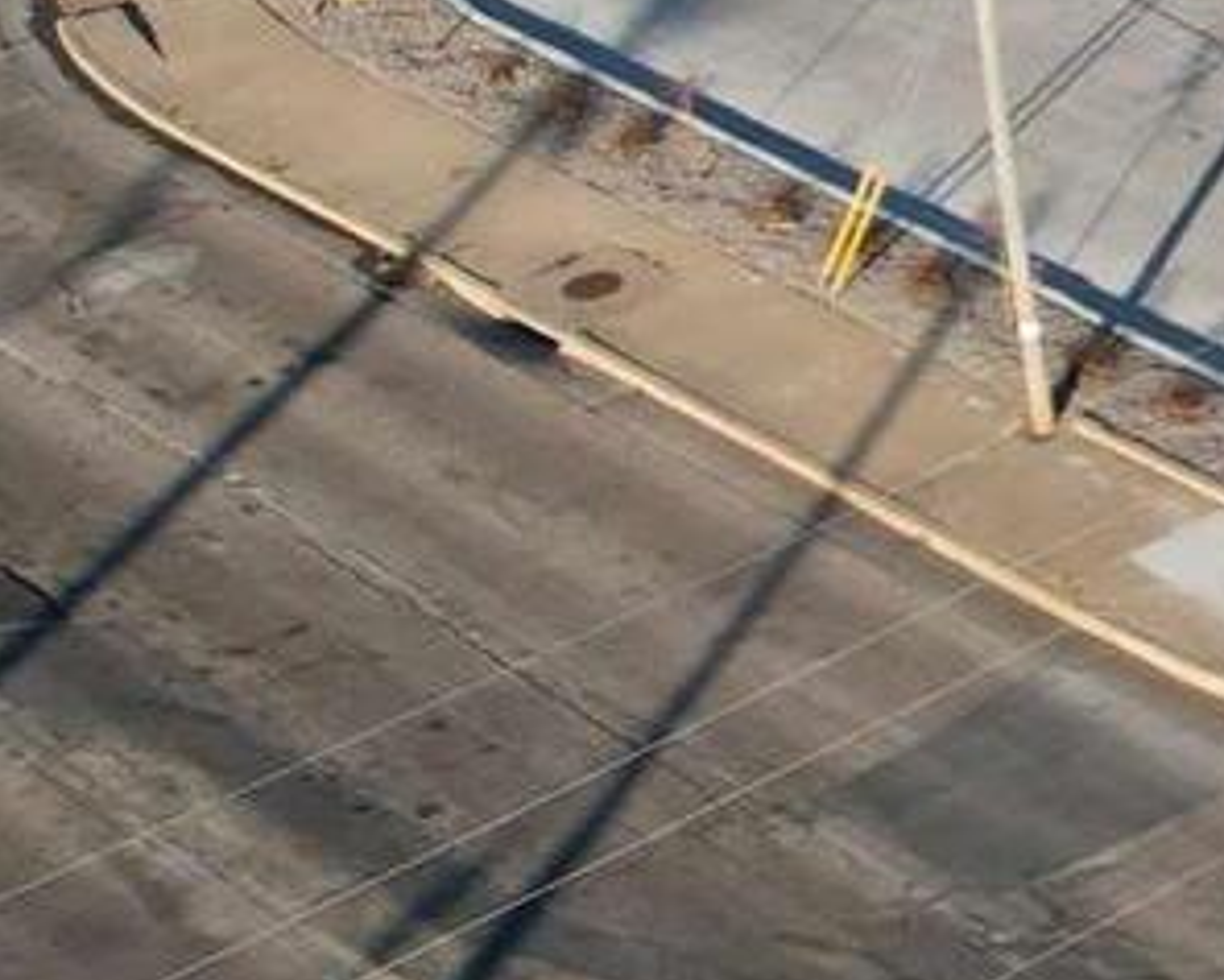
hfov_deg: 13.6
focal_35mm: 113
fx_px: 4095
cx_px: 2680
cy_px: -128
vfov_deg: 13.4
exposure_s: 1/1500
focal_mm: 8.38
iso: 200
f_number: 2.8
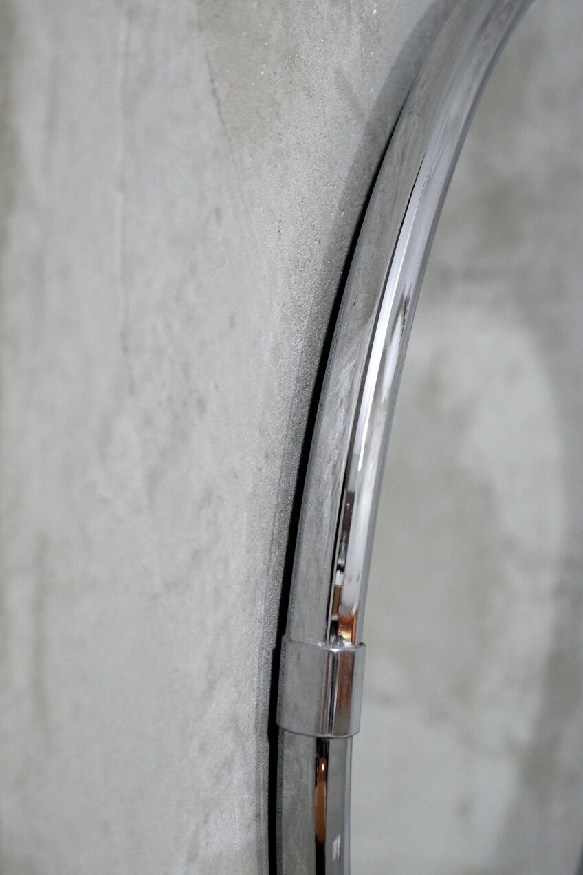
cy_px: 438
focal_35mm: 64
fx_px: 1555
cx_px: 292
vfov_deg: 31.4
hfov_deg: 21.2
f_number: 4
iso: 4000
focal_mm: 42.9
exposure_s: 1/60
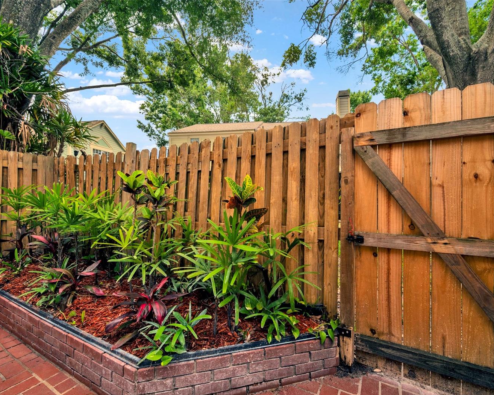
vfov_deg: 80.4
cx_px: 250
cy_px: 200
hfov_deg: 93.1
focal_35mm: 16
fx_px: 234
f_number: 7.1
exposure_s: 1/200
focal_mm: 14
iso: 250
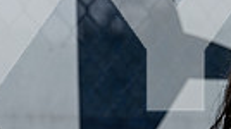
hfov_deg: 6.8
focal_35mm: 318
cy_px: 230
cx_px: 253
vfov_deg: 3.8
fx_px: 1945
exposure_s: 1/1000
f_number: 4
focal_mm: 70
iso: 100
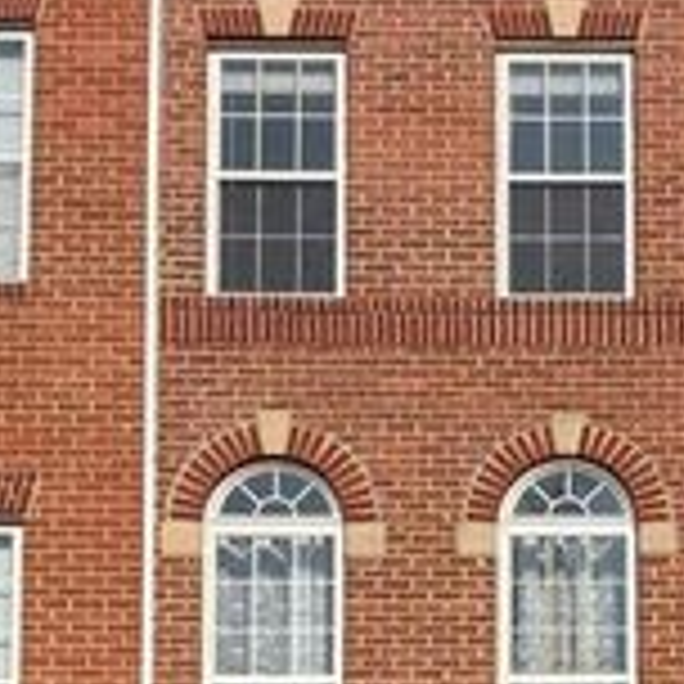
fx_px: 1856
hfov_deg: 20.1
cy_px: 875
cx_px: 729
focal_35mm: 83
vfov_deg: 19.4
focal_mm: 6.76
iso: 80
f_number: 1.78
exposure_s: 1/6173
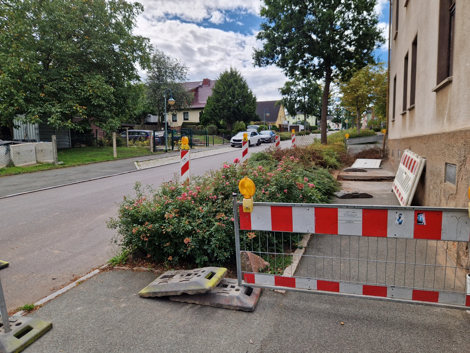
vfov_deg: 58.9
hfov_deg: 73.9
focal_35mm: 23
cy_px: 176
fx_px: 312
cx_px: 235
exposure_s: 1/1120
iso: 50
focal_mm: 5.4
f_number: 1.8
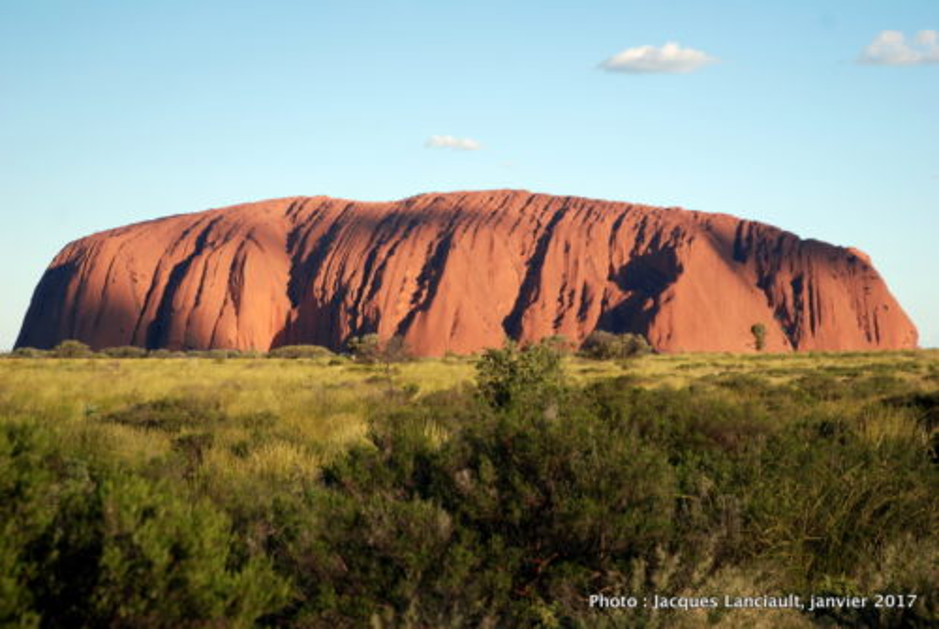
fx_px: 1959
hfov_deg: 27.0
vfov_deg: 18.2
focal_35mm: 75
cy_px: 314
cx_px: 470
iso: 100
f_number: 5
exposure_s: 1/80
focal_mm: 50
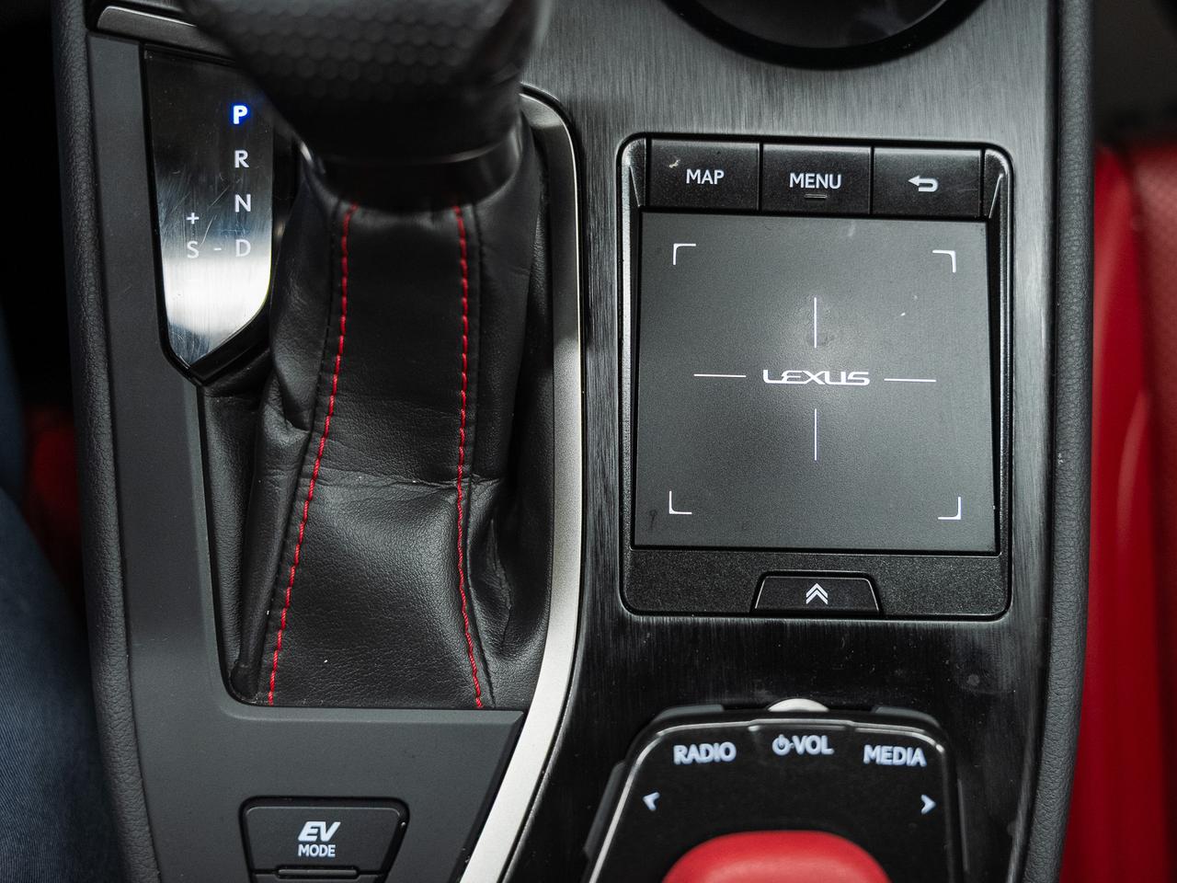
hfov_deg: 50.3
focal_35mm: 37
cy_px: 430
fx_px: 1245
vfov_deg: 39.0
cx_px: 691
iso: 1000
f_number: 3.2
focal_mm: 31.7
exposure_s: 1/40
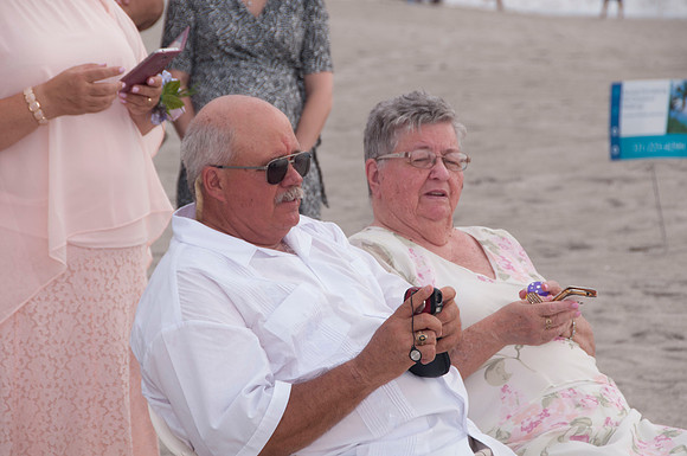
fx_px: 3859
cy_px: 228
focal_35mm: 202
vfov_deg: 6.8
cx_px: 344
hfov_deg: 10.2
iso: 100
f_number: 9
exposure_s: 1/250
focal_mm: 135
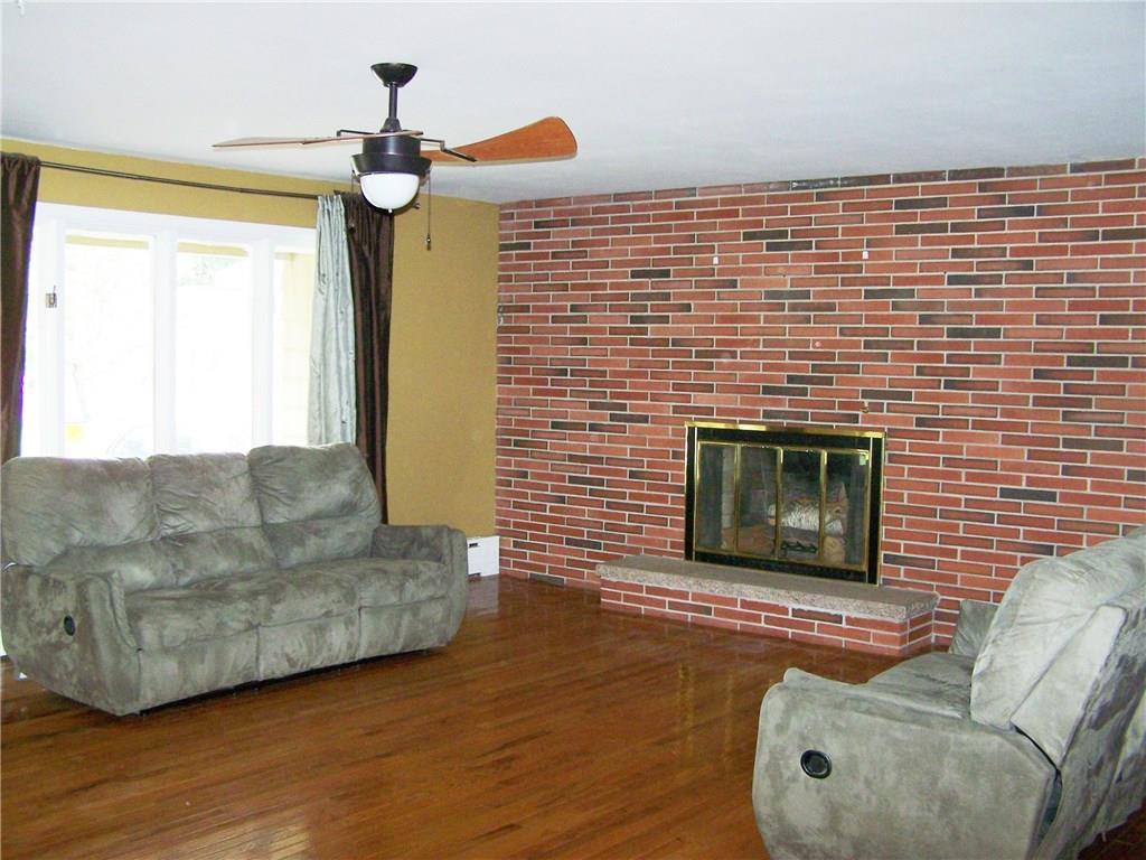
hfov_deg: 49.0
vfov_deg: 37.7
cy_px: 430
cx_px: 573
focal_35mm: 38
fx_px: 1258
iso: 160
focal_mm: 6.3
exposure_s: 1/60
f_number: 2.8
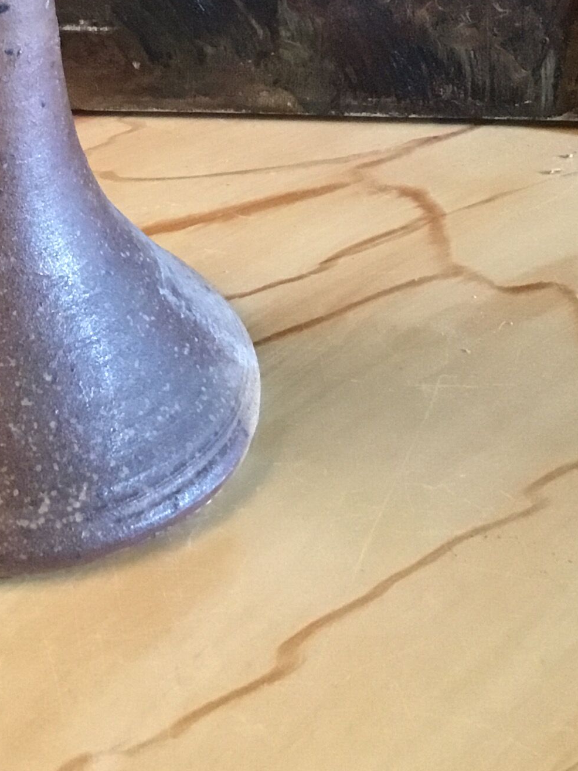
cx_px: -40
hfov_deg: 18.5
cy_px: -82
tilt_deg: -20.2
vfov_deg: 23.7
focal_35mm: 77
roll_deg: +1.0
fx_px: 1714
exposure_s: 1/17
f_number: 2.4
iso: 250
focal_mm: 3.3
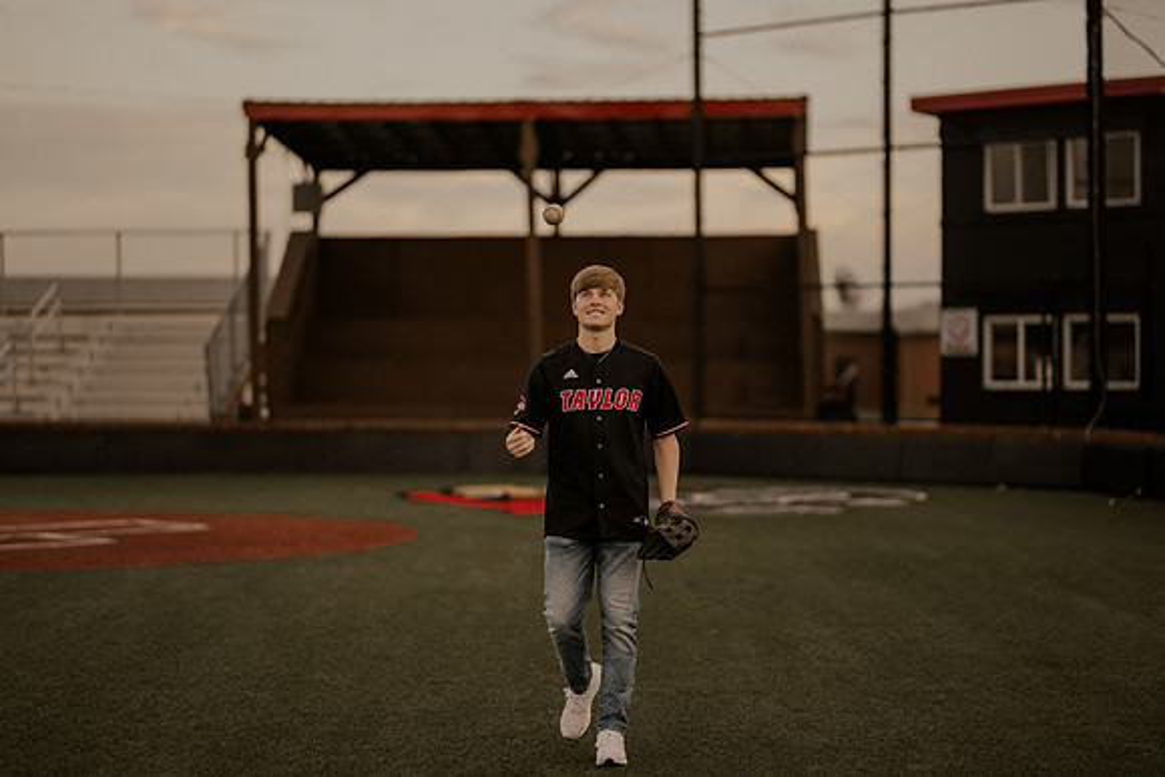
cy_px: 388
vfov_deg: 16.1
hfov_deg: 23.9
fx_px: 2751
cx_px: 582
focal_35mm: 85
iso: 800
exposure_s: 1/3200
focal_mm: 85
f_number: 1.4
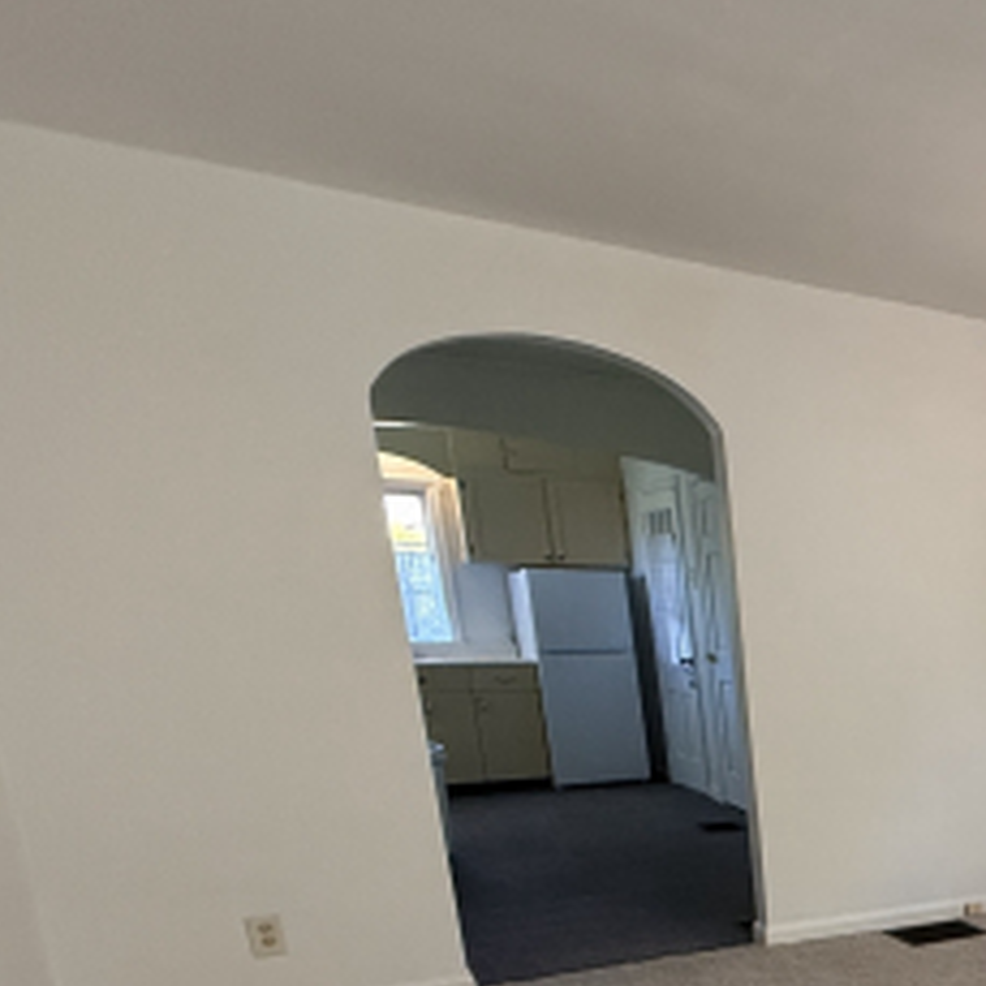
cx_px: 1281
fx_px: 1160
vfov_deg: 41.9
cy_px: 908
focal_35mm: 36
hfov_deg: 33.6
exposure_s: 1/120
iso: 320
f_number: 2.2
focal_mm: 2.22
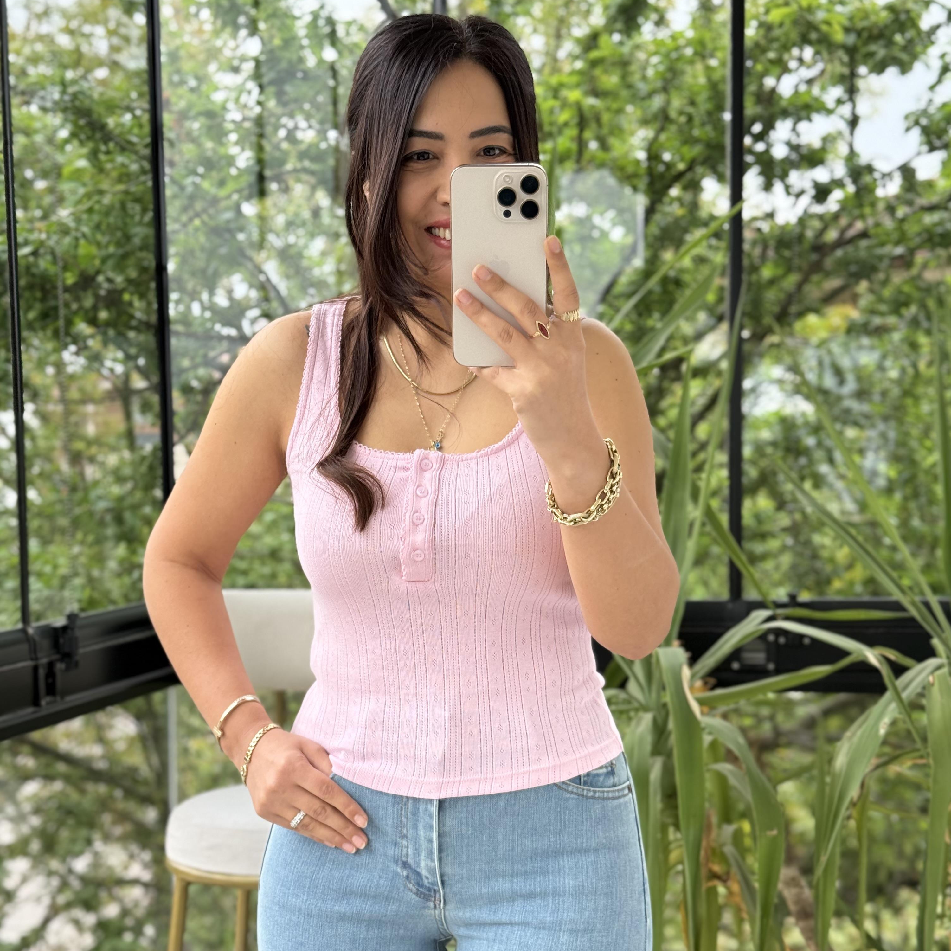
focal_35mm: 57
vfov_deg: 29.9
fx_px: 1772
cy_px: 584
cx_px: 479
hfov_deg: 30.0
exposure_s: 1/359
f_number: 1.78
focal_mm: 6.76
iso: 80
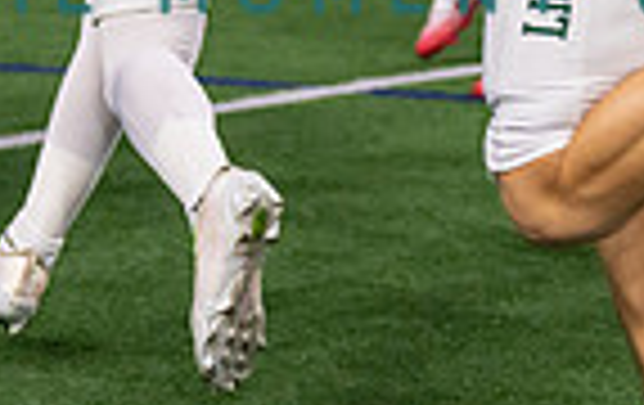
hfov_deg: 6.5
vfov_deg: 4.1
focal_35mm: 324
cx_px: 349
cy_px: -177
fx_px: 5698
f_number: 2.8
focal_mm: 70
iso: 2000
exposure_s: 1/1000
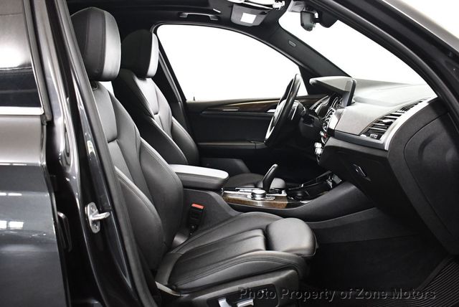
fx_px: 459
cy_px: 154
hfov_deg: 53.1
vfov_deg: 36.9
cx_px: 230
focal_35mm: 36
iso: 3200
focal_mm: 18
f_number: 3.5
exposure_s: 1/125
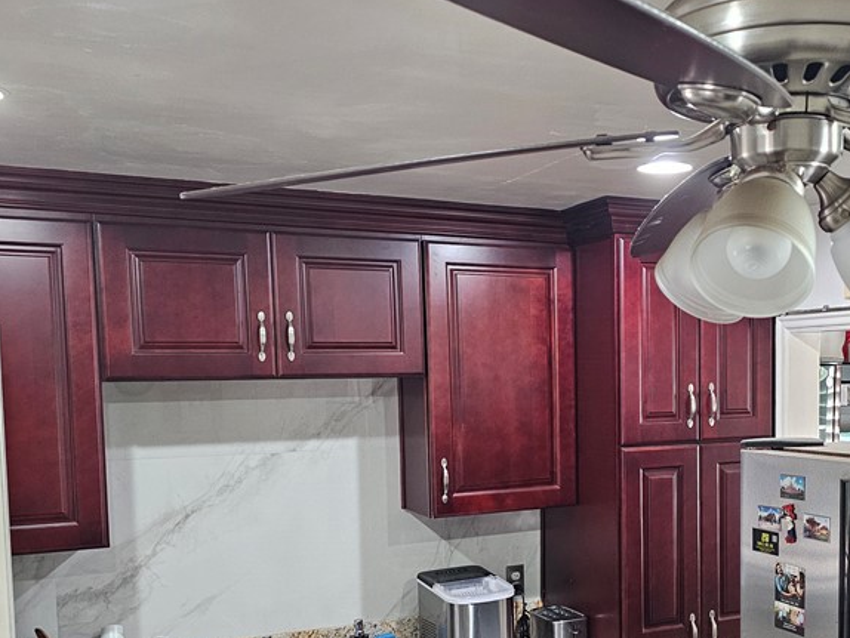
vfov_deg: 34.8
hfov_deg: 44.6
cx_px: 613
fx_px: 1007
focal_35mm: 41
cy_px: 435
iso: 640
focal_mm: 6.3
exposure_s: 1/120
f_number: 1.7
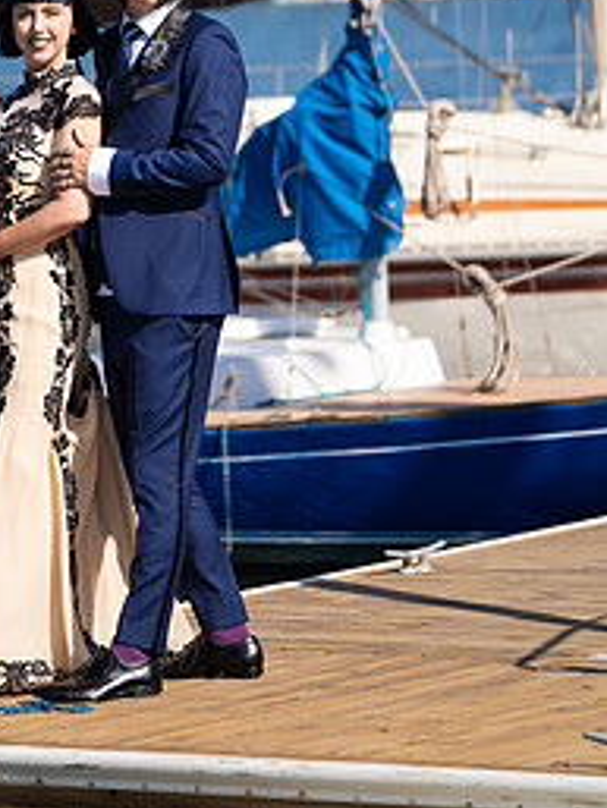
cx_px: 138
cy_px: 132
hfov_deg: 5.9
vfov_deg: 7.8
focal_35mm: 254
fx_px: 5934
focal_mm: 151
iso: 200
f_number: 2.8
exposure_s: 1/5000
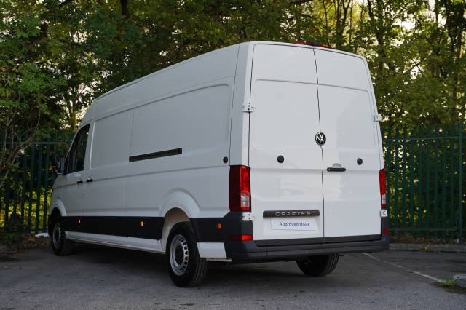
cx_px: 233
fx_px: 635
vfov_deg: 27.4
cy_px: 155
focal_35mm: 49
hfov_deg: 40.3
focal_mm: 49.1
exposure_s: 1/80
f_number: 4.5
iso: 100
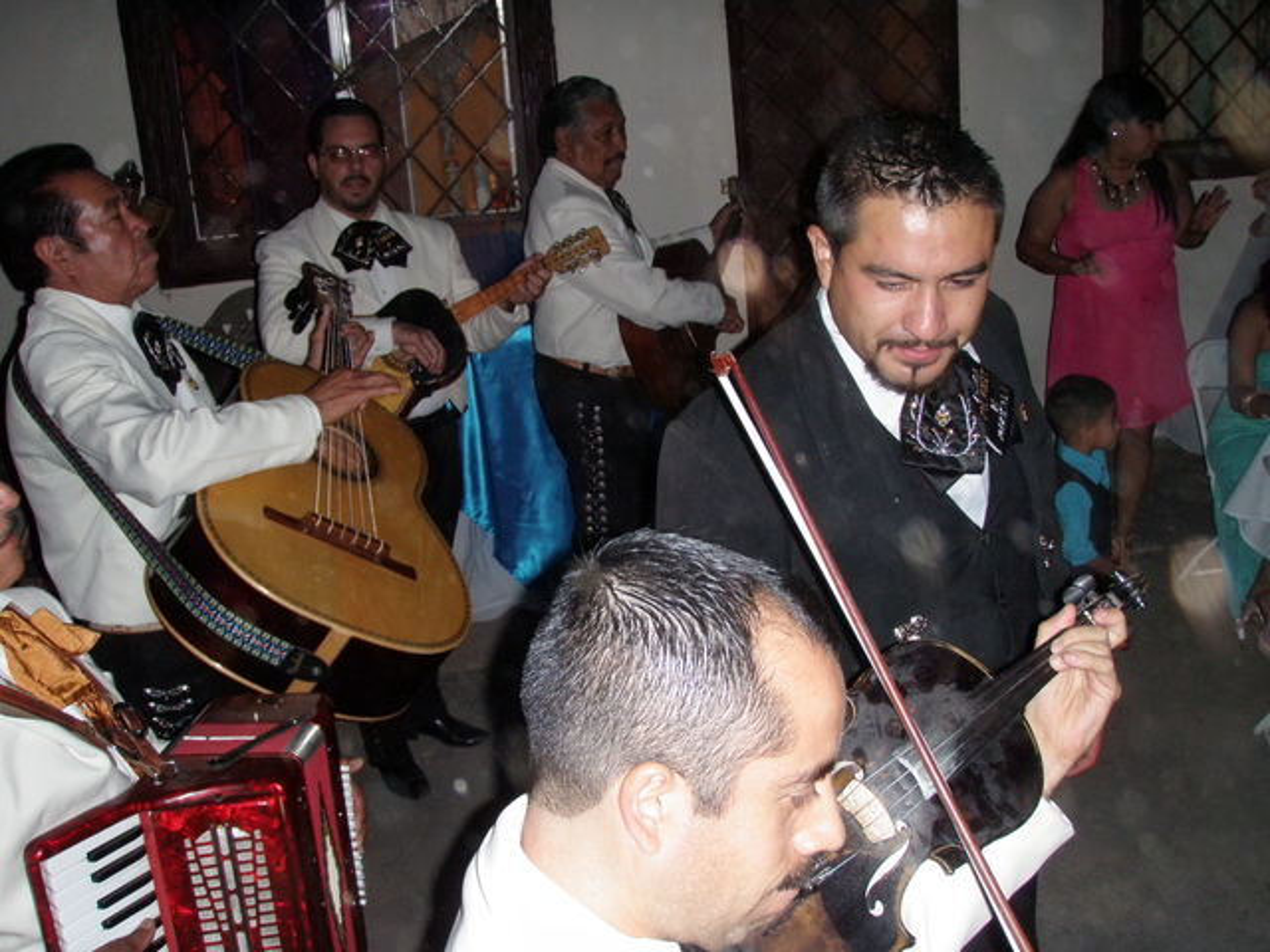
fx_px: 1394
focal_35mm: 38
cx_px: 635
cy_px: 476
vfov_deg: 37.7
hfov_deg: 49.0
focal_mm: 6.7
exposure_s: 1/30
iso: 200
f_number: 3.5
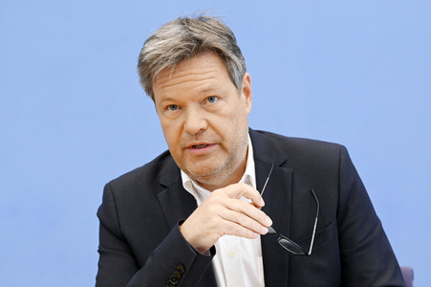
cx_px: 216
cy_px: 144
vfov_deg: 13.4
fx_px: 1220
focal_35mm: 102
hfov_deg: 20.0
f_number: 5
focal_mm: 102
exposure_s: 1/800
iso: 4000
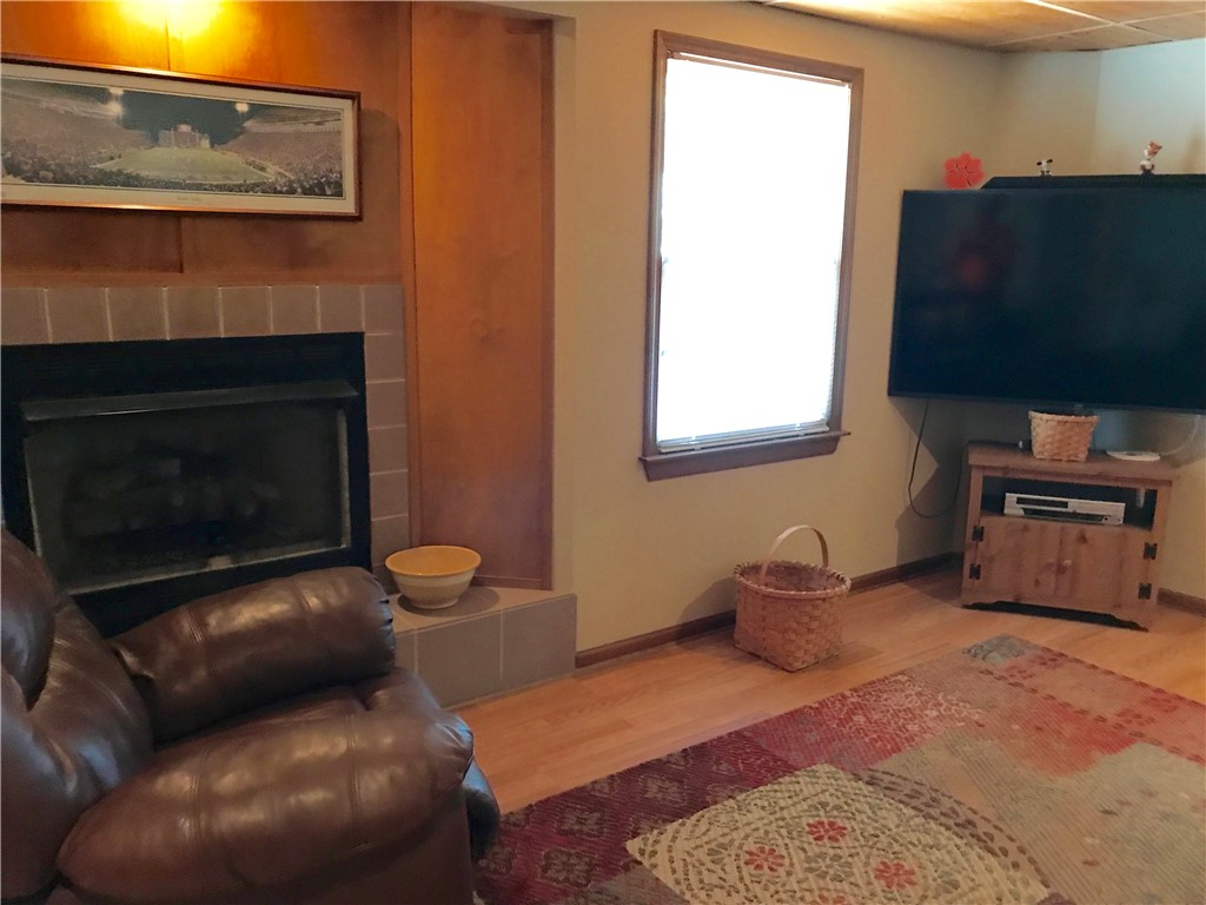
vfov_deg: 49.7
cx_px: 603
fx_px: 976
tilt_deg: -11.8
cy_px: 452
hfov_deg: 63.4
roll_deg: +0.3
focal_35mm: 28
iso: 100
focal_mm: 3.99
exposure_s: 1/7
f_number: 1.8
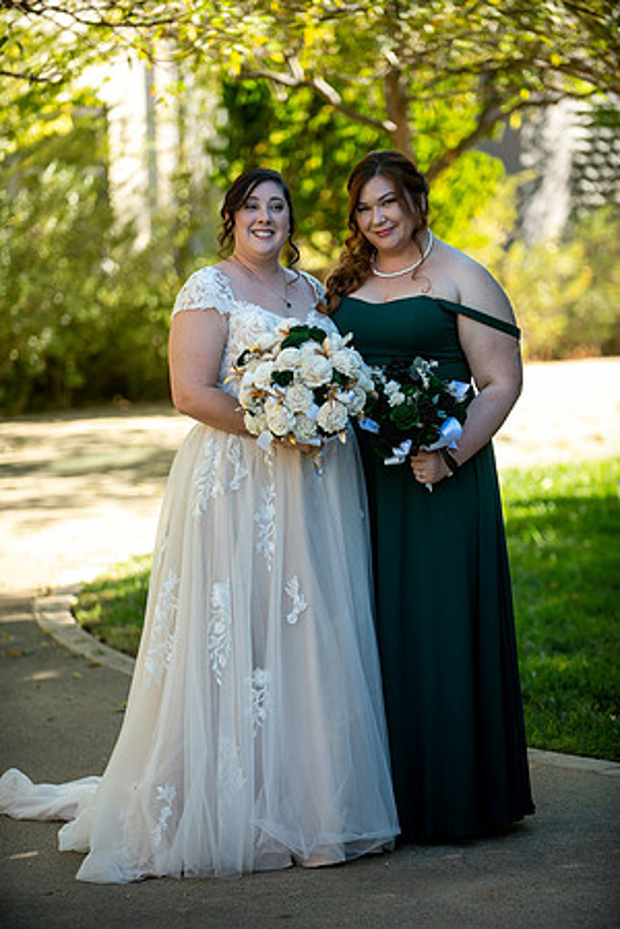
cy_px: 464
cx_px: 310
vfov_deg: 15.2
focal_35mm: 135
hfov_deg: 10.2
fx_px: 3487
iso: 400
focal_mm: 135
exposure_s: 1/1000
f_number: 2.8
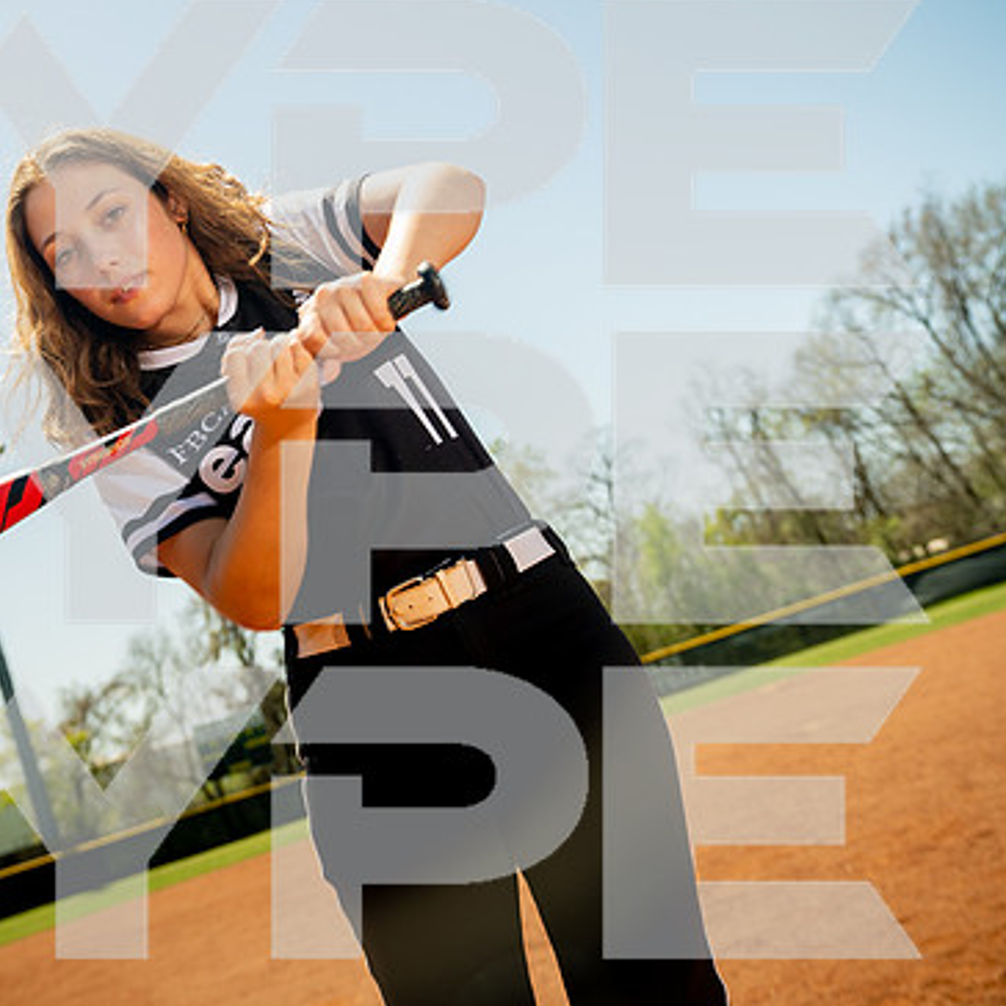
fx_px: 1512
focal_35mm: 46
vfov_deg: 36.8
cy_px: 480
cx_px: 227
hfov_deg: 35.8
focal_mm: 34
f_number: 4.5
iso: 250
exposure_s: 1/250
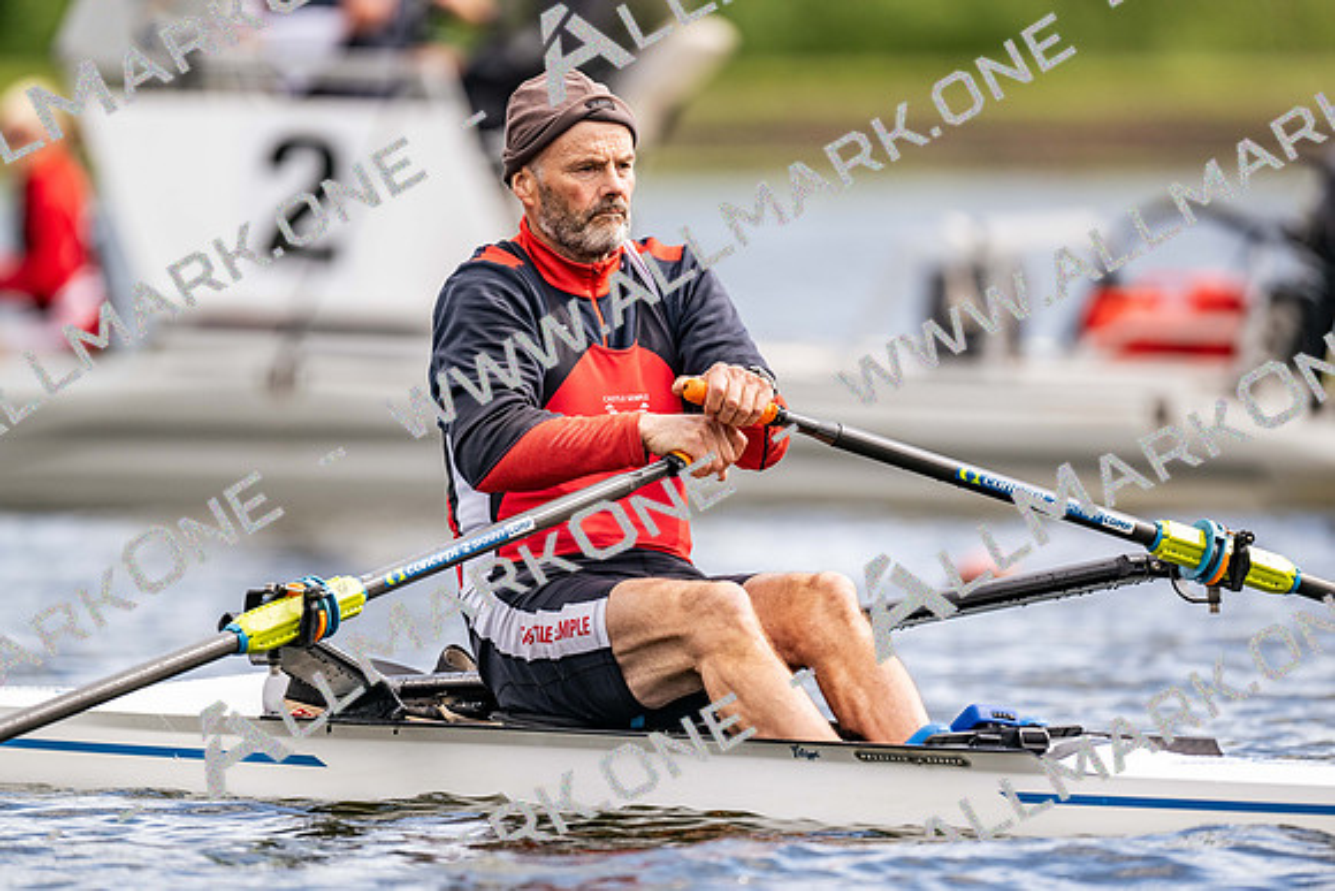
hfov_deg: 3.4
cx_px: 668
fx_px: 22254
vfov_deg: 2.3
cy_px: 446
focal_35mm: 600
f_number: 4
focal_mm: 600
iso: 320
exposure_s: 1/2500
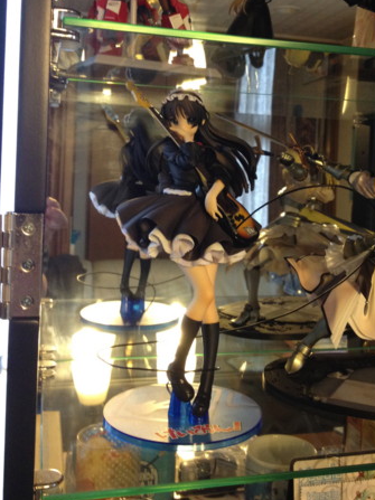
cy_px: 178
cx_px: 229
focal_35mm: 47
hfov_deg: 30.8
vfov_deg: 40.1
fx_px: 679
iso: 200
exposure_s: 1/20
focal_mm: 4.28
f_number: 2.4
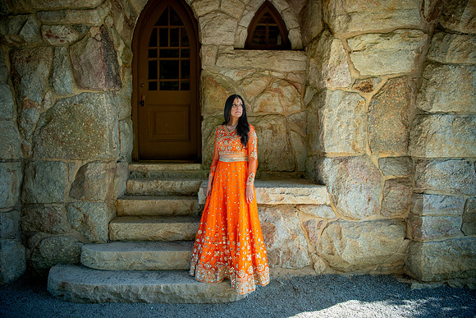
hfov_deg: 72.1
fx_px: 327
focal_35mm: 25
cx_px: 238
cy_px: 156
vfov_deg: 51.8
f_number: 2.8
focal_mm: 24
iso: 160
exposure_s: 1/320
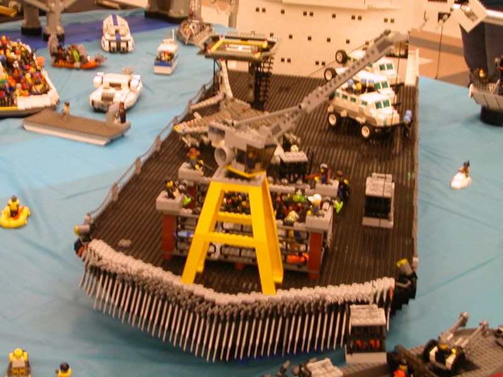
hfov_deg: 30.3
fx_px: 930
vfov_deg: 22.9
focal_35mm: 64
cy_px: 188
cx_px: 252
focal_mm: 9.7
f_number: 3.5
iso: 100
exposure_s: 1/7
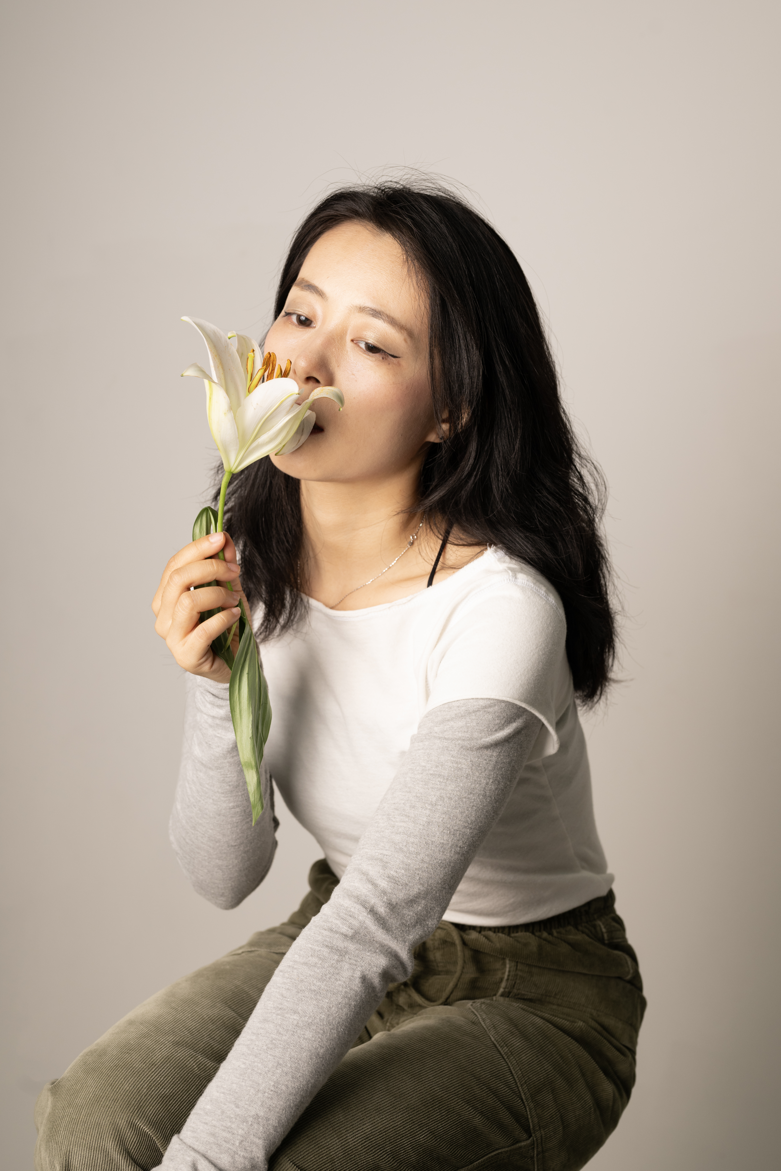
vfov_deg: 39.6
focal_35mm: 50
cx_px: 390
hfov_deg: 27.0
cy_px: 586
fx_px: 1627
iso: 320
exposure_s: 1/160
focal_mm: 50
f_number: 5.6
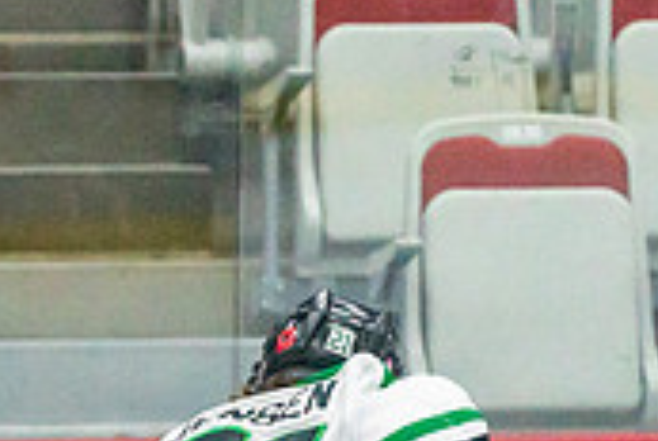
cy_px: 913
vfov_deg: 1.4
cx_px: -768
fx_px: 17979
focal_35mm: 982
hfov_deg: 2.1
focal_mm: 200
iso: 3200
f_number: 2.8
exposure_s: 1/1250
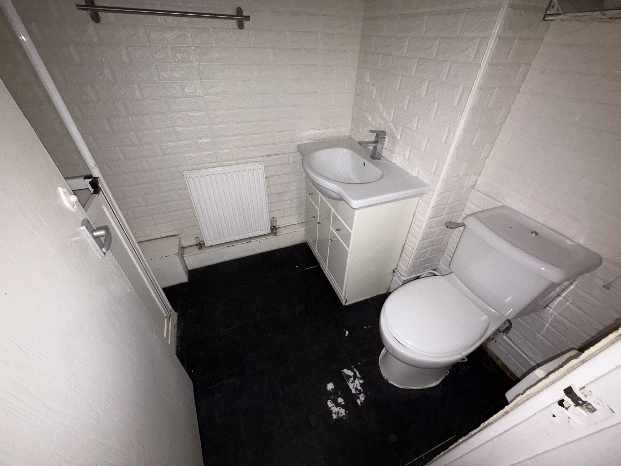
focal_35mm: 14
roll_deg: -1.3
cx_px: 310
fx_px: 251
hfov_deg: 102.1
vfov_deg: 85.7
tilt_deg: -37.0
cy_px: 233
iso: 160
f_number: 2.2
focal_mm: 2.22
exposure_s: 1/30
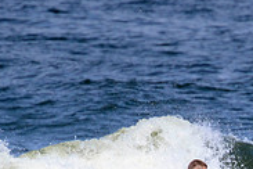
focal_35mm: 2539
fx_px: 17842
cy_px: 261
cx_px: 270
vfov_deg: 0.5
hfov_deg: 0.8
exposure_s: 1/2000
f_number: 11
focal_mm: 800
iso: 800
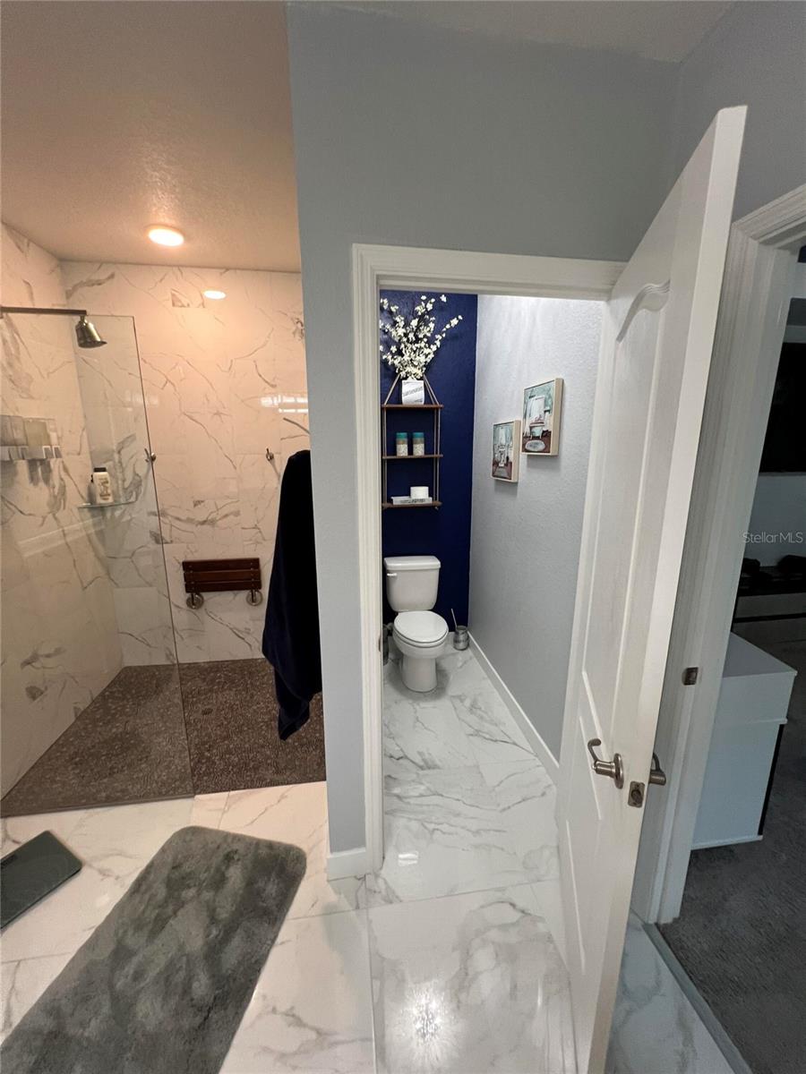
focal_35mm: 13
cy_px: 537
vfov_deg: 106.2
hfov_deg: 89.9
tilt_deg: -10.9
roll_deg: +1.9
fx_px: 404
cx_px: 403
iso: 160
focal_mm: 1.57
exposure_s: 1/60
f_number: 1.8
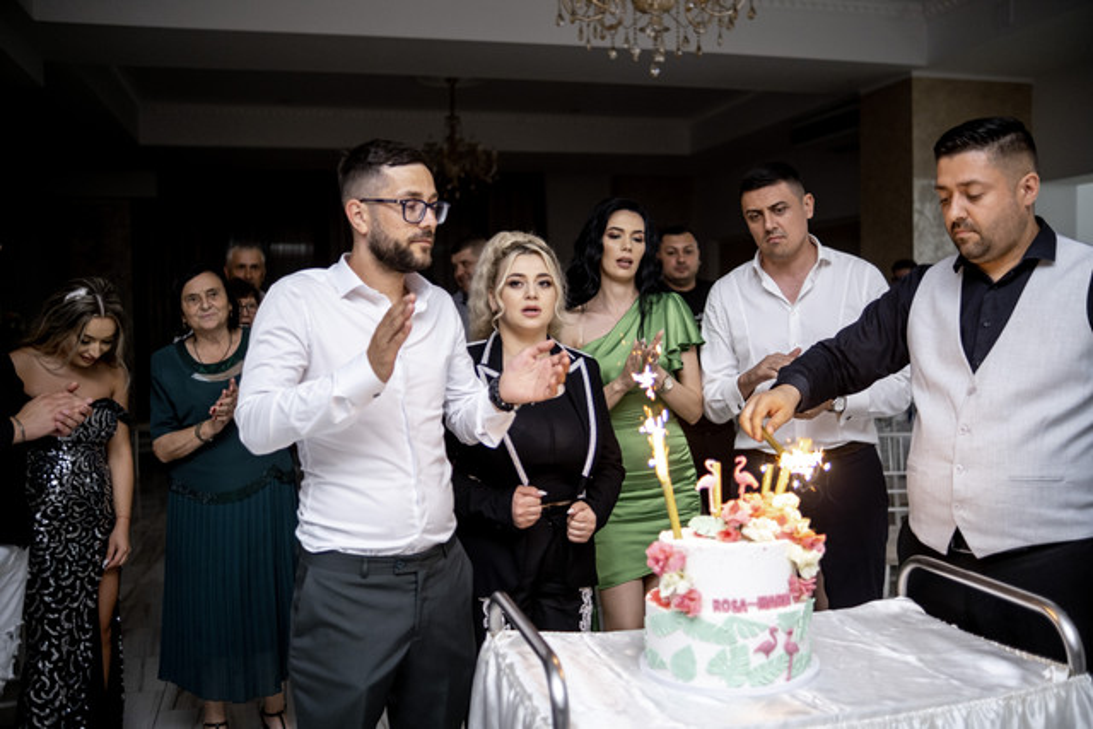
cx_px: 546
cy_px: 364
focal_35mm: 35
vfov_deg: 37.9
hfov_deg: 54.4
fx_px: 1063
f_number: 1.4
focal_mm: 23
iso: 640
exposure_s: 1/160
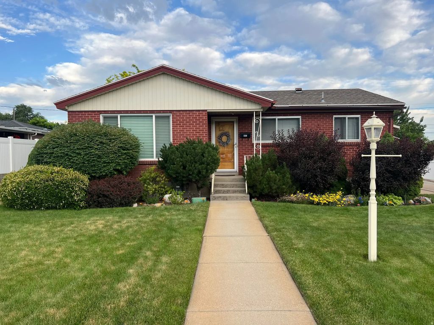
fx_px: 326
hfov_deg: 67.3
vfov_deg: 53.1
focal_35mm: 26
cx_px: 217
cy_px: 162
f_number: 1.5
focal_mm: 5.7
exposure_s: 1/692
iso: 50
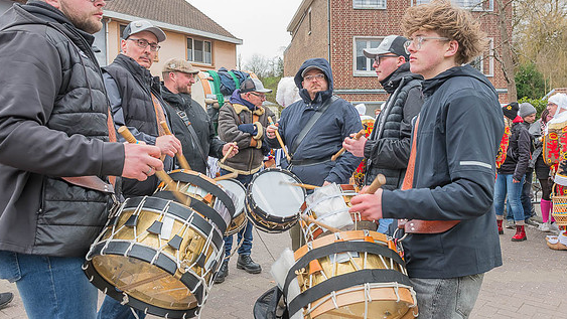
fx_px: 481
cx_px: 302
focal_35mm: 32
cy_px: 132
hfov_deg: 61.0
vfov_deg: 36.6
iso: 800
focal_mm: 26
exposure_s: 1/100
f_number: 8
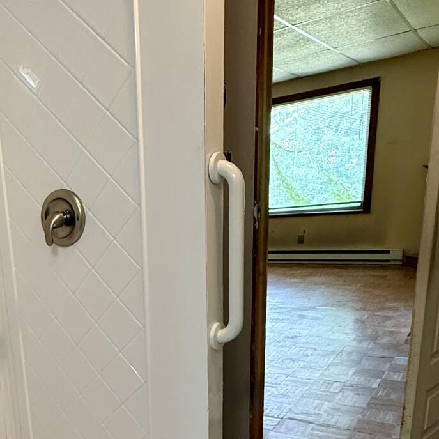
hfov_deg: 42.1
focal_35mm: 36
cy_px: 349
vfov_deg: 43.9
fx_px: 517
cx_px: 40
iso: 200
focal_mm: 2.22
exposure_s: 1/60
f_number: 2.2
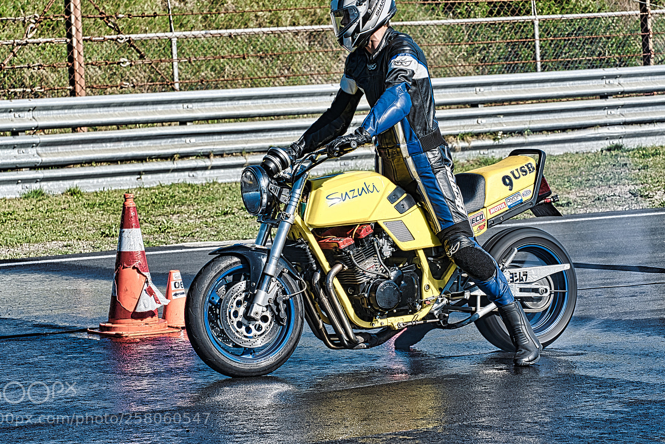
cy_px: 197
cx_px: 345
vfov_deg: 10.0
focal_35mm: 137
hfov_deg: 15.0
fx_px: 2532
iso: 100
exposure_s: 1/80
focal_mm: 117
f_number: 8
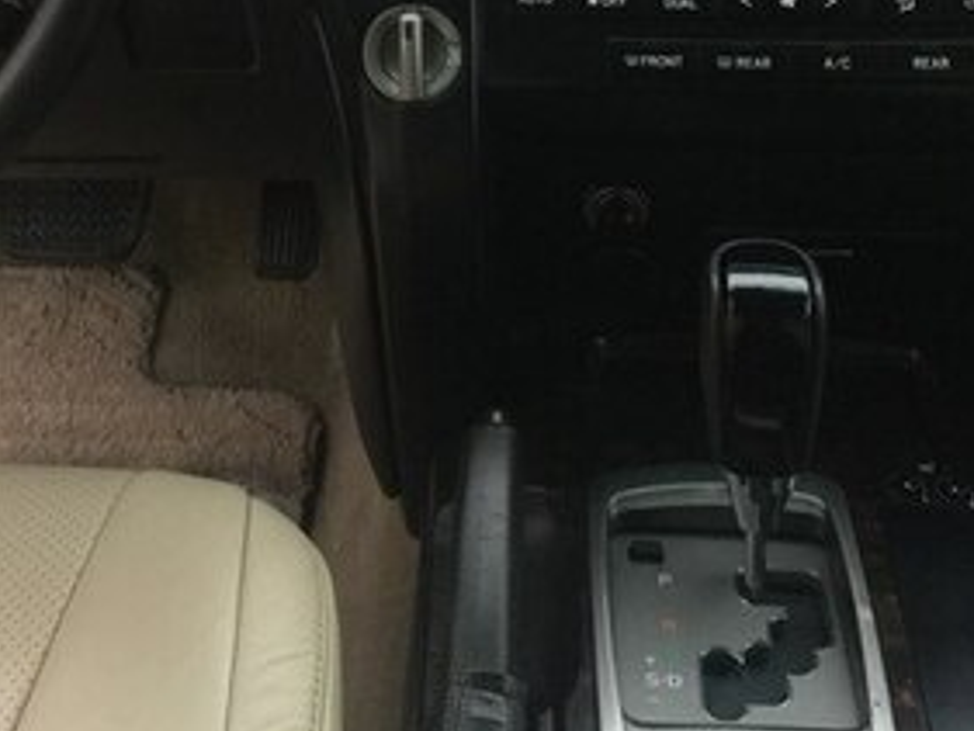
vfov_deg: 20.5
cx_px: 246
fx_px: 1914
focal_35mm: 68
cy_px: -99
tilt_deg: -23.8
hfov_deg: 28.1
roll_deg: +6.6
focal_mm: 4.15
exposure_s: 1/17
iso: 80
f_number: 2.2
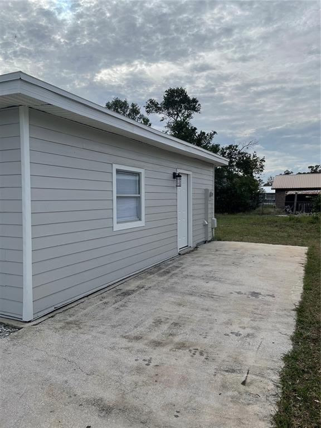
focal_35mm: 26
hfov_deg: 53.1
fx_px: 321
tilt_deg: -2.6
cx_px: 160
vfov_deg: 67.3
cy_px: 214
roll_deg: +0.8
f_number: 1.6
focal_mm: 4.2
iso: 32
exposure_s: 1/4464
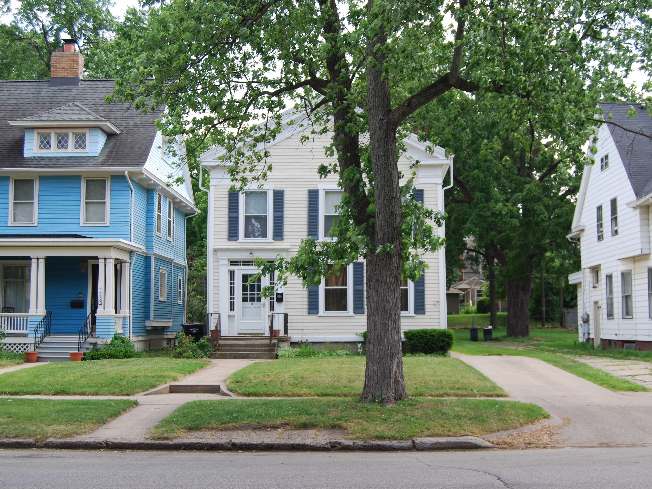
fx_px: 810
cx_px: 342
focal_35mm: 43
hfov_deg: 43.8
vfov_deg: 33.6
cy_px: 240
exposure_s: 1/125
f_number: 5.6
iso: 100
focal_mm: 26
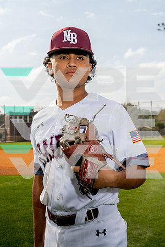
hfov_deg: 28.6
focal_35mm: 47
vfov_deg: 41.9
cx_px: 82
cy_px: 124
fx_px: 323
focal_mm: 47
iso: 100
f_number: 8
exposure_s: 1/250
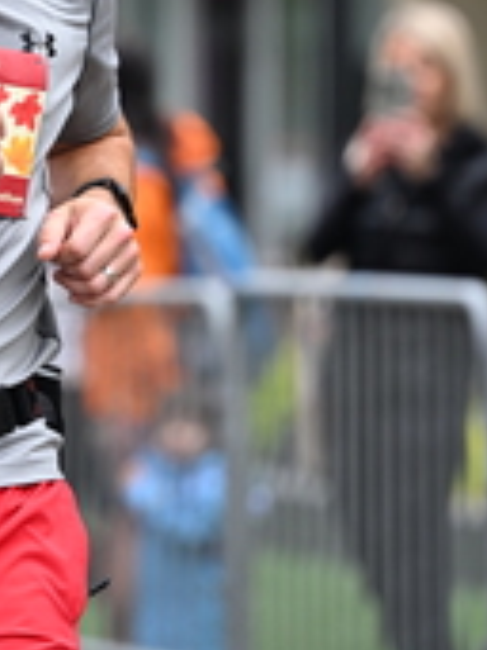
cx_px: -89
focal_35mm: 402
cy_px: 95
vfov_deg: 4.9
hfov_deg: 3.7
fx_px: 7550
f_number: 2.8
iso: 640
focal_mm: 130
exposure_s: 1/2000
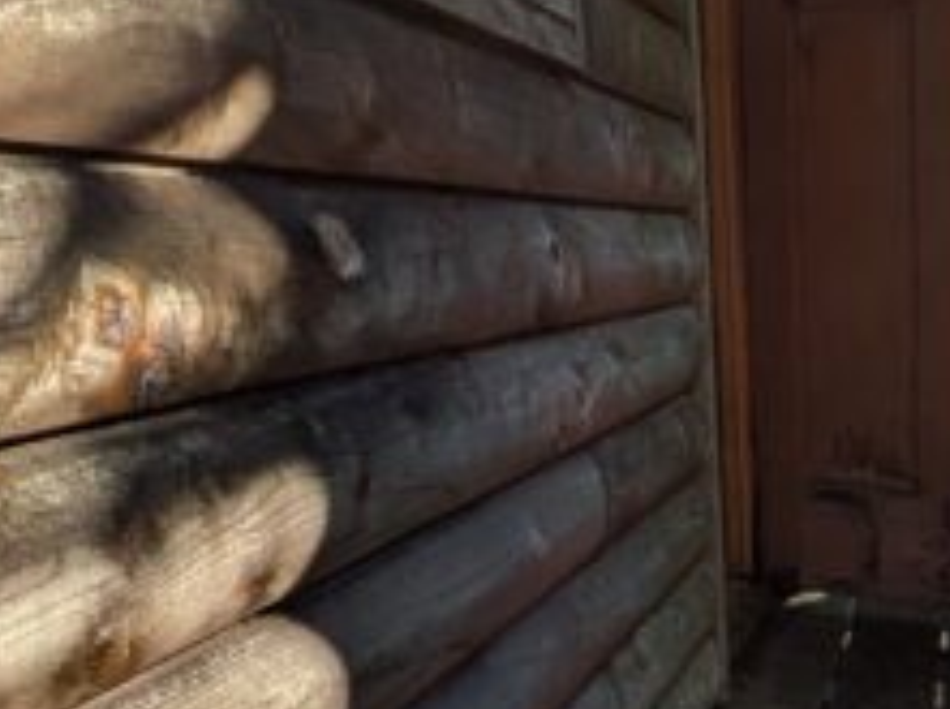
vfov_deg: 21.4
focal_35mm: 65
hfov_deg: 27.2
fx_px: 1781
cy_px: 769
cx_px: 1057
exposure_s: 1/668
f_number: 2.2
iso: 44
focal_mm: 1.83
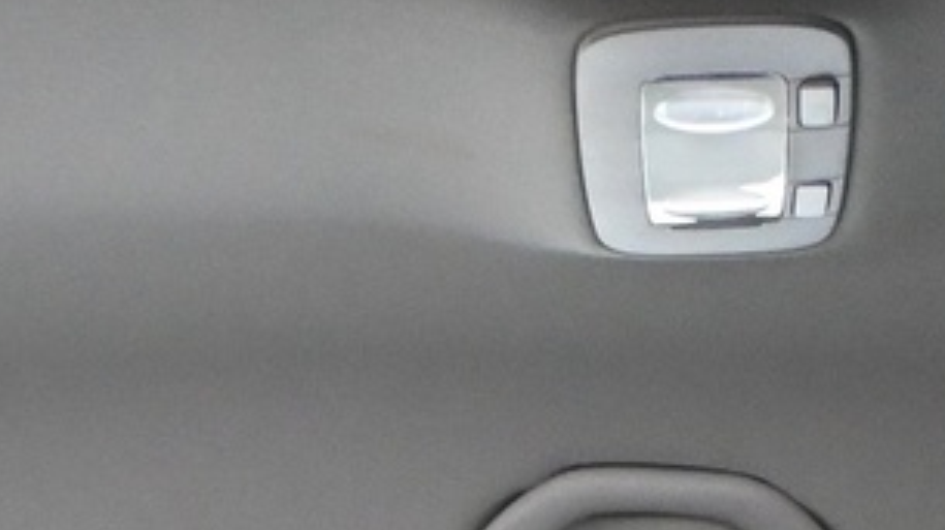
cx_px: 328
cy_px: 1516
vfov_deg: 6.7
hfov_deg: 12.9
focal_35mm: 167
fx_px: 4181
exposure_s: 1/60
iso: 5000
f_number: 3.8
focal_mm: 20
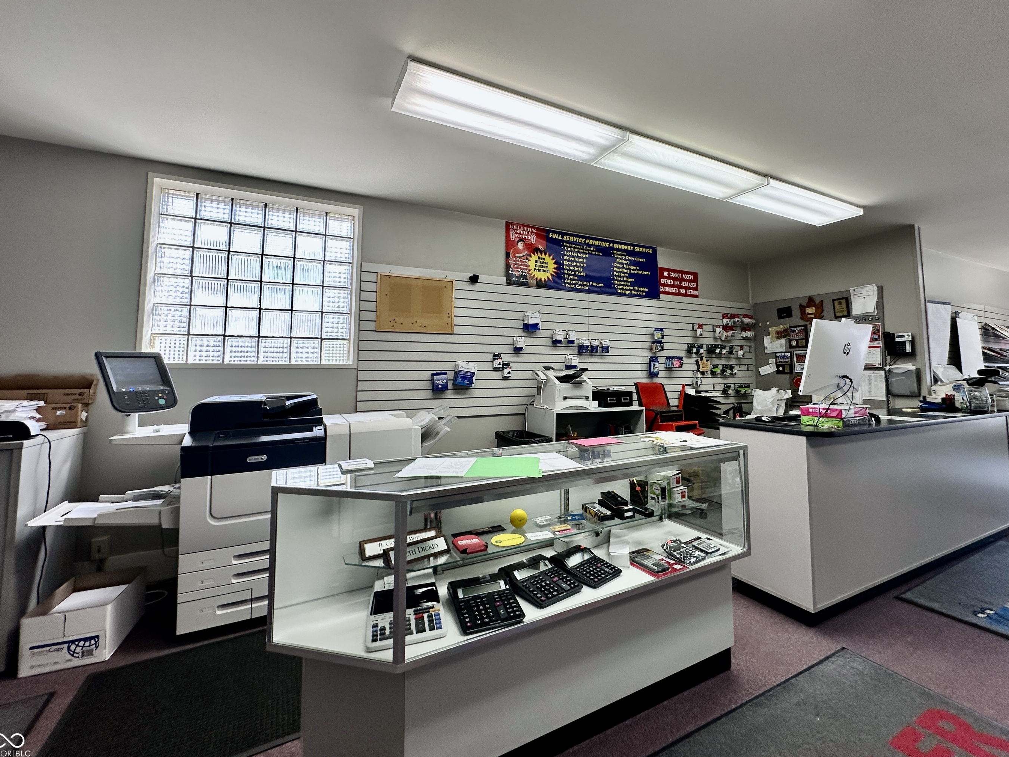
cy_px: 334
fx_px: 466
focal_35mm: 16
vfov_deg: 77.8
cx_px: 551
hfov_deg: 94.2
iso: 100
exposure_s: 1/120
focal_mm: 2.22
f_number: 2.2
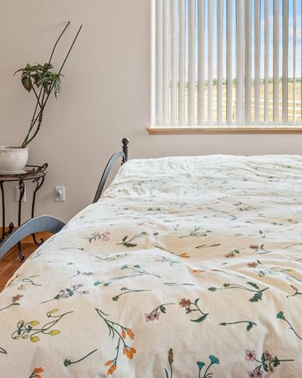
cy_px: 111
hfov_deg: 37.5
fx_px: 435
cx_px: 218
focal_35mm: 39
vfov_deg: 45.7
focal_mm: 10
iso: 200
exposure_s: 1/4
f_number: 10
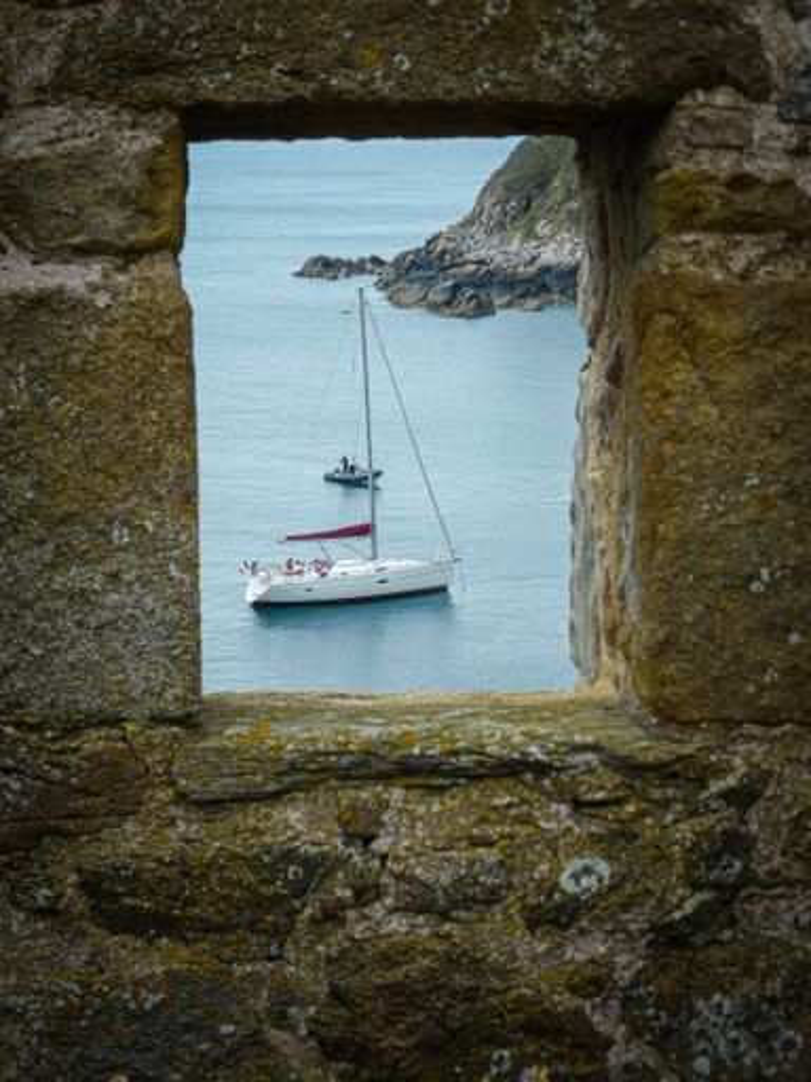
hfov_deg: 18.7
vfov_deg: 24.7
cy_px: 541
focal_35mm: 79
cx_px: 406
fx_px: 2468
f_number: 5
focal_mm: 13.3
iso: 100
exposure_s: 1/400
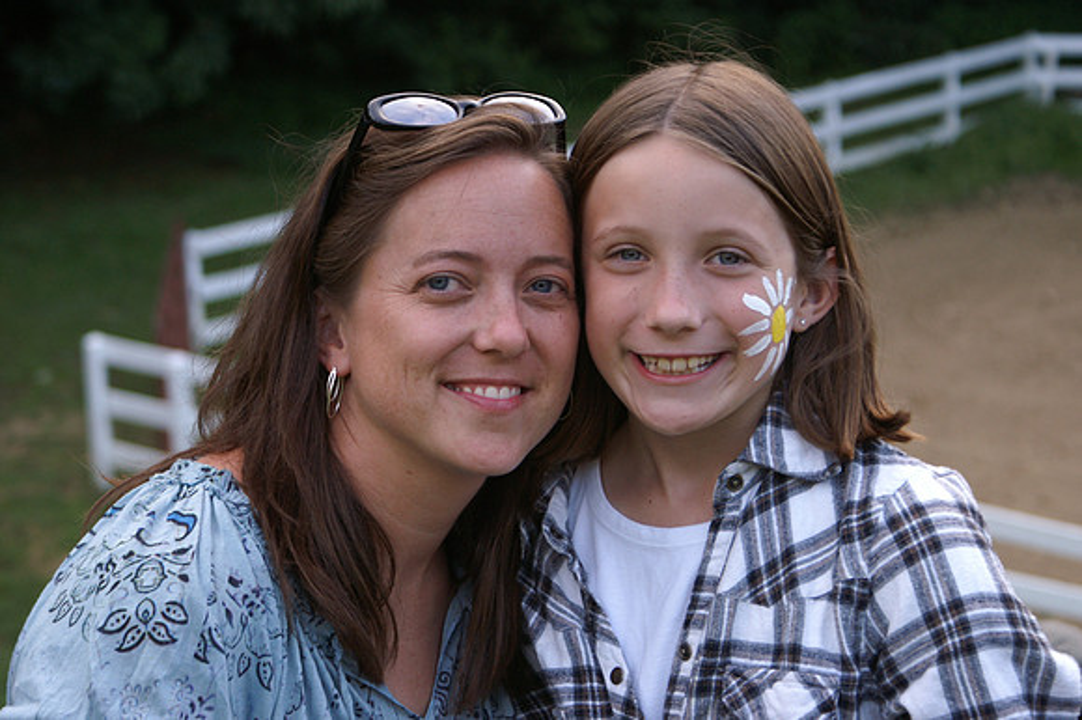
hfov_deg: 19.5
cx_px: 541
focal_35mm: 105
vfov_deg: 13.0
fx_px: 3154
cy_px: 360
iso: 400
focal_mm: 70
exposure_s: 1/125
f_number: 5.6
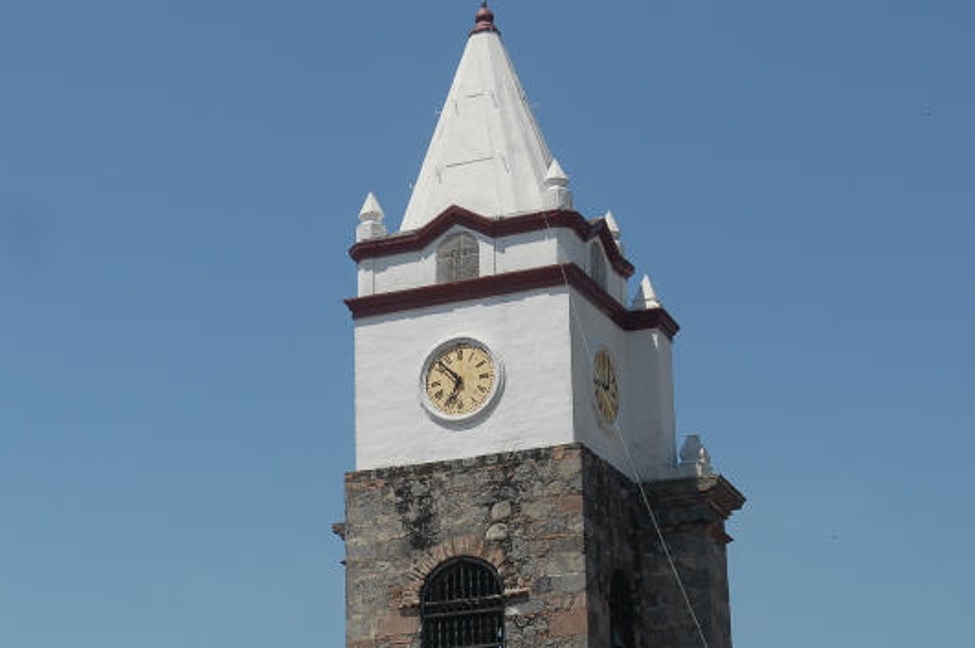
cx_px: 277
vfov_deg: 15.3
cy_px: 425
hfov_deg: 22.7
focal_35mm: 89
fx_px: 2408
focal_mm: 32
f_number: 4.5
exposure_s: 1/1000
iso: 100
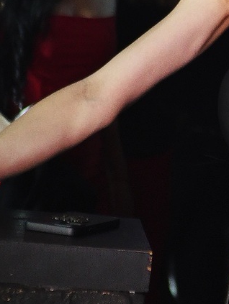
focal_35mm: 195
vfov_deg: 10.1
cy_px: 171
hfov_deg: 7.6
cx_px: 225
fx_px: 1717
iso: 1600
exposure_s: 1/60
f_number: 1.7
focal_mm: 25
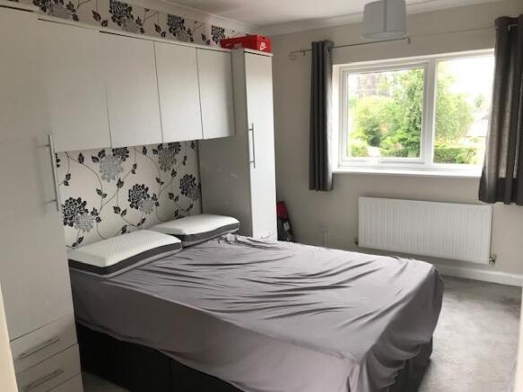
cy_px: 196
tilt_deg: -11.5
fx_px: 423
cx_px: 262
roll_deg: +2.4
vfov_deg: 49.7
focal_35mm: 28
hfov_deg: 63.5
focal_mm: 3.99
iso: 40
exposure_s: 1/100
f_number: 1.8
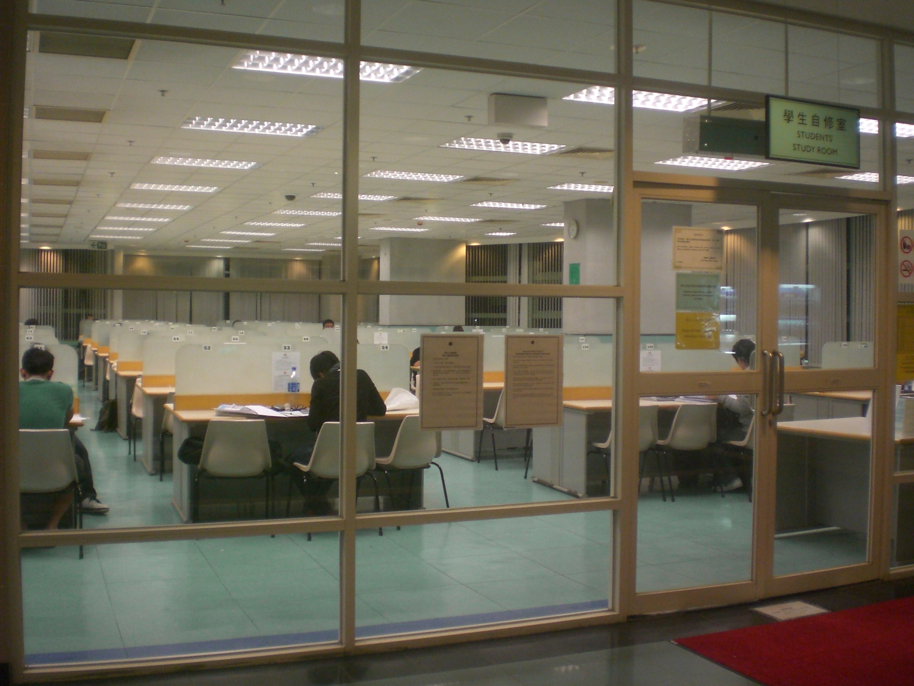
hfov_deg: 49.0
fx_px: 1003
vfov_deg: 37.7
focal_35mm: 38
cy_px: 343
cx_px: 457
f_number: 3.1
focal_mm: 6.3
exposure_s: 1/40
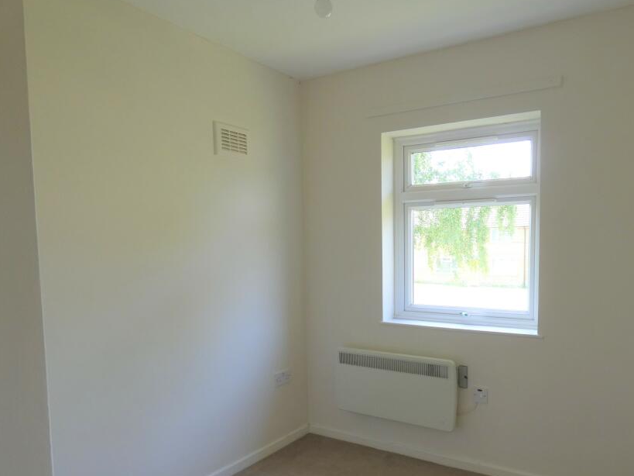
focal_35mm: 25
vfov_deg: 54.4
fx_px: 458
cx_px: 381
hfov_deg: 68.7
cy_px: 292
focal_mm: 3.6
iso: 100
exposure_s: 1/60
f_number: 2.8
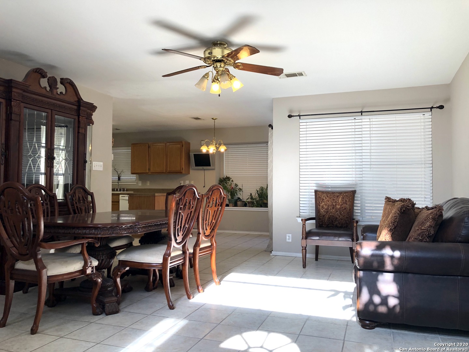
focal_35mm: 28
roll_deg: +0.7
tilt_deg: +2.4
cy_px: 176
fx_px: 379
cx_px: 234
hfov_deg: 63.4
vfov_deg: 49.7
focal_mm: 4
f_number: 1.8
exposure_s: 1/120
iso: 40
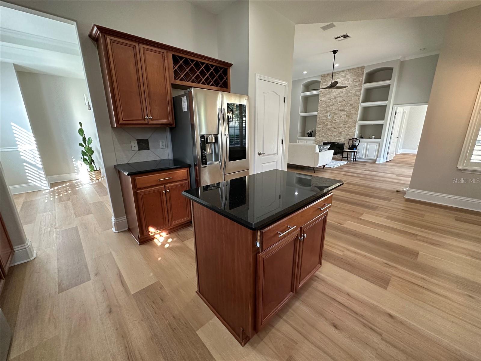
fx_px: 195
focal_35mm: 14
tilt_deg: -15.8
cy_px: 180
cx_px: 240
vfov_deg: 85.7
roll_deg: -0.2
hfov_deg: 102.1
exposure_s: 1/120
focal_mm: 2.22
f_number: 2.2
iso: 250
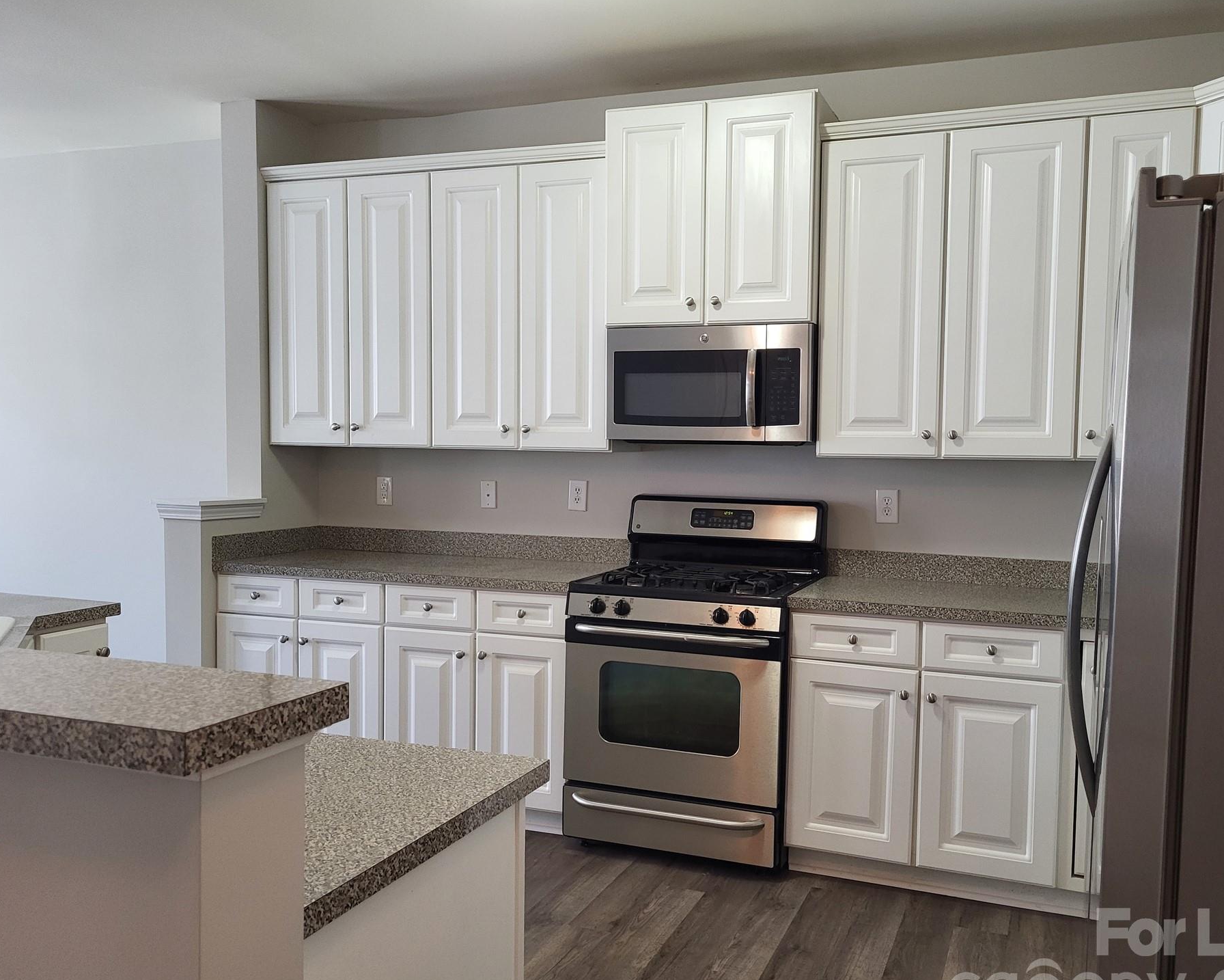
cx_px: 660
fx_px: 1051
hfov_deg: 60.4
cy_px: 517
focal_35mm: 29
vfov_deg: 50.0
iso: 320
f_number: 1.8
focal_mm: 5.4
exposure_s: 1/120
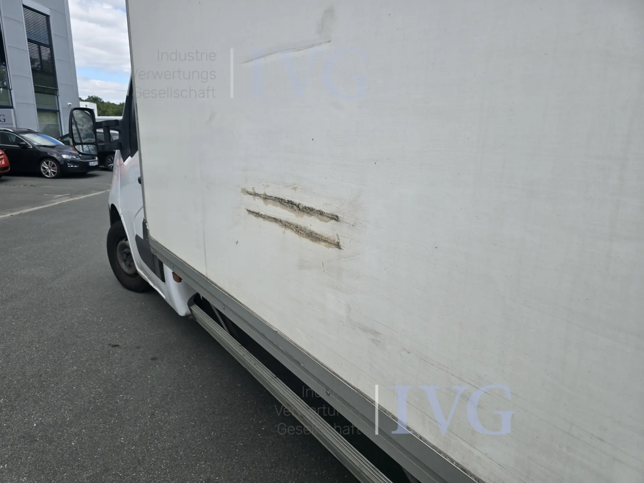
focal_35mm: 23
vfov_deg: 58.9
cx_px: 322
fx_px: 428
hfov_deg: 73.9
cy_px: 242
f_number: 1.7
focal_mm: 6.3
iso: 12
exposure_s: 1/701
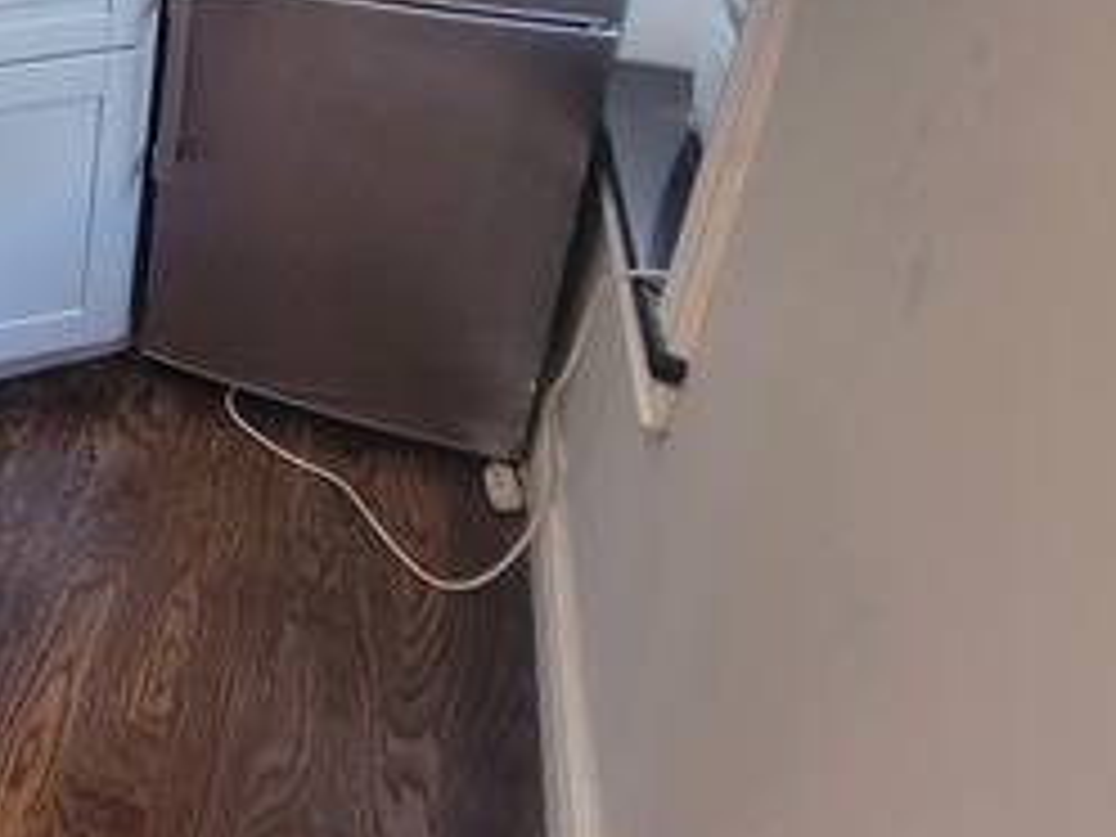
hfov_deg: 38.3
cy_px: -81
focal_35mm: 35
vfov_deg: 35.0
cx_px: -236
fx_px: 1128
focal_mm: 2.2
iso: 320
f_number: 2.2
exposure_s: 1/30
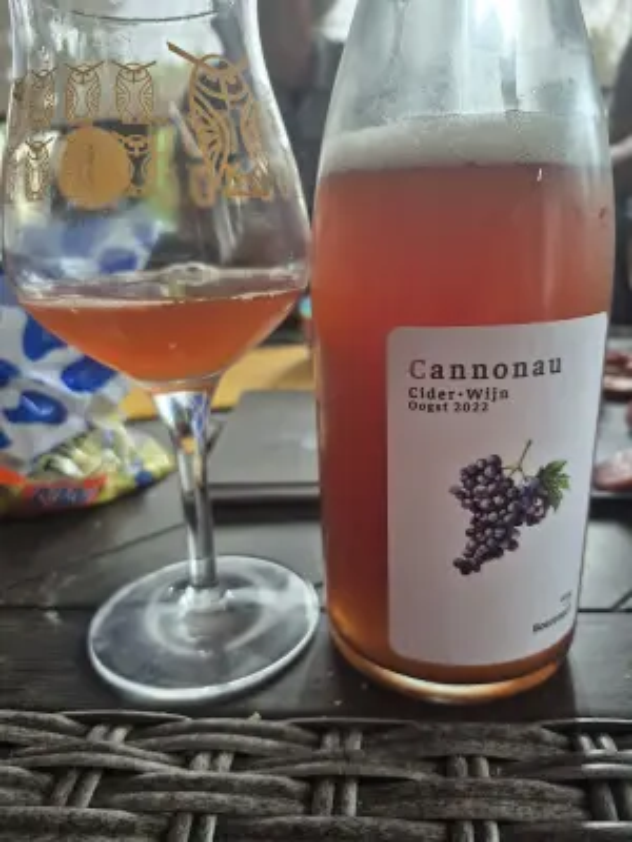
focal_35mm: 23
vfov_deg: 73.9
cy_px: 421
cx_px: 316
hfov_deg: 58.9
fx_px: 560
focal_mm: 5.4
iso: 320
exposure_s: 1/120
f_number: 1.8
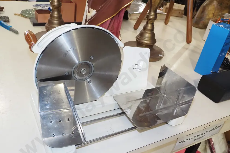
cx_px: 116
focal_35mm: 32
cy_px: 85
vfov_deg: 41.1
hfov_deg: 58.7
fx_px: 204
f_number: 5.6
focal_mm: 15
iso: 2500
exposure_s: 1/125
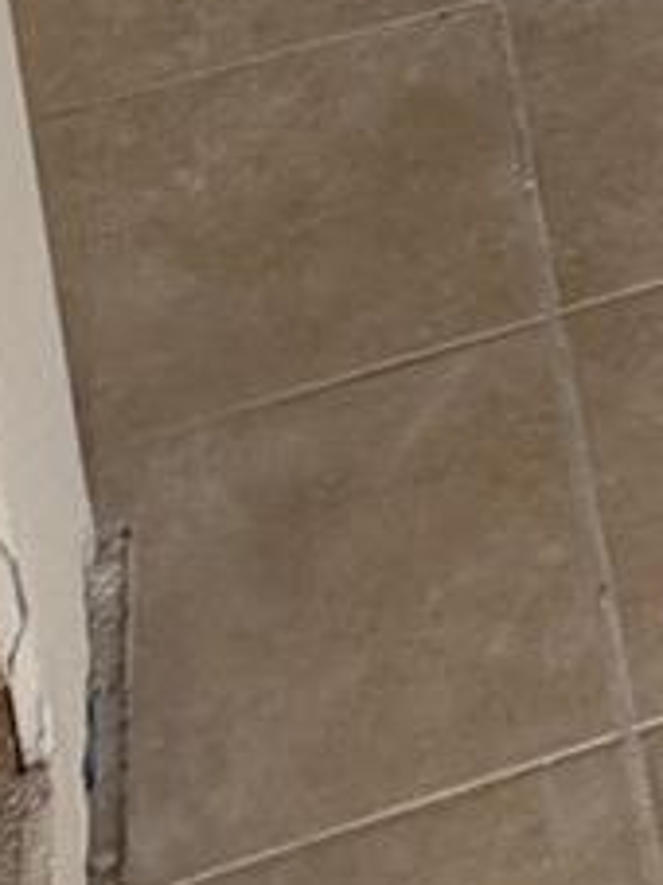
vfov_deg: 11.8
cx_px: 1482
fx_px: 3246
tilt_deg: -13.6
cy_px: -1400
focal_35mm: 127
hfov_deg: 10.4
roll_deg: -1.3
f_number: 1.78
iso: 200
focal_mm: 6.76
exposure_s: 1/92
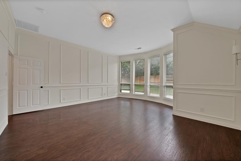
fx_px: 80
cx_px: 120
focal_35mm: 12
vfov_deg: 90.1
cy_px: 80
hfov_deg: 112.6
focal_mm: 12
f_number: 9
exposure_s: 1/5
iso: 640
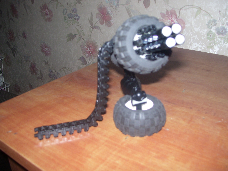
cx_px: 114
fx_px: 237
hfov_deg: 51.4
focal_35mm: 36
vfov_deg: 39.7
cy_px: 86
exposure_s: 1/60
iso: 80
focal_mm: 6
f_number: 2.7
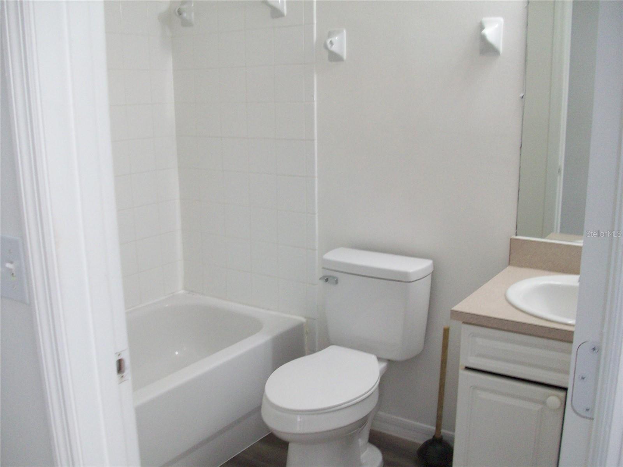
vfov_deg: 41.8
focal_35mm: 34
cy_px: 234
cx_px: 312
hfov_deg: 54.0
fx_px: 612
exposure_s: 1/74.3
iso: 160
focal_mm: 5.7
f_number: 2.8
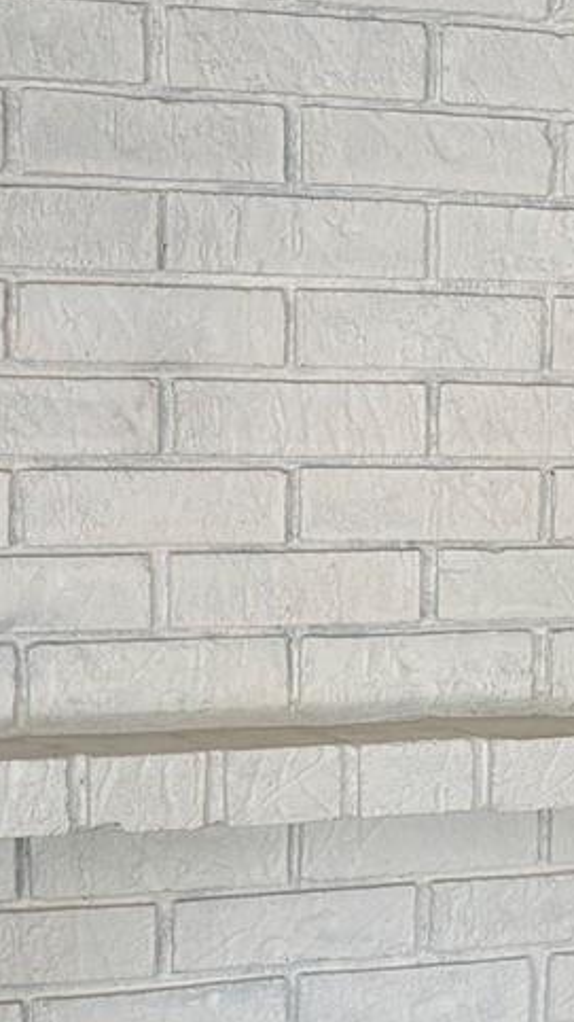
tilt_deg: -9.3
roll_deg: -1.7
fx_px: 3005
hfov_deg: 10.8
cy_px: 787
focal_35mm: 111
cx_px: 623
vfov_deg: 19.1
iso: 160
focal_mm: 6.76
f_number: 1.78
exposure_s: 1/121
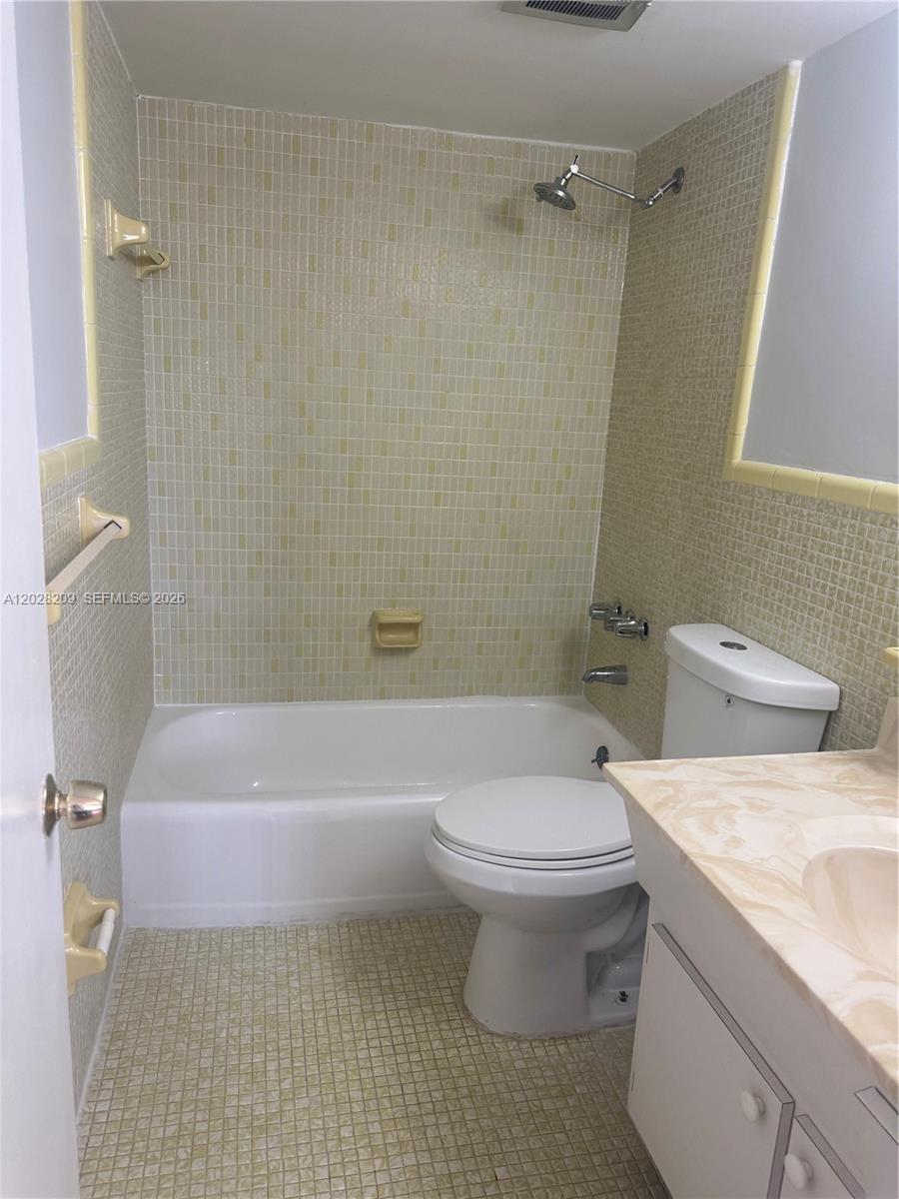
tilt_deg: -11.3
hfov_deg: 56.8
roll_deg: -4.7
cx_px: 450
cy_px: 600
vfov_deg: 71.6
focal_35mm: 24
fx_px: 831
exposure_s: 1/120
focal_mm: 6.76
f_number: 1.78
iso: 160
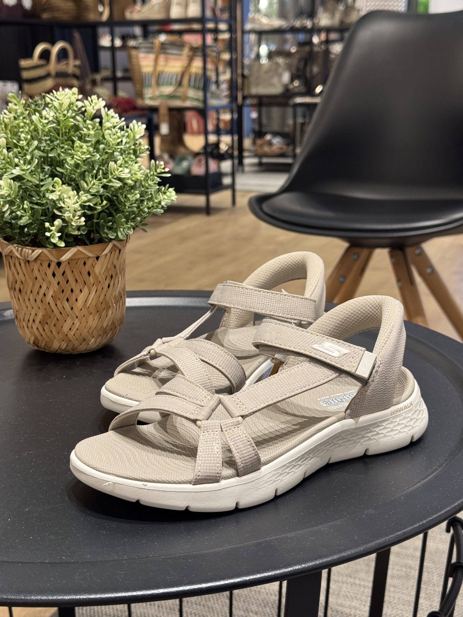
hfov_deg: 30.3
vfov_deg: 39.7
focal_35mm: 48
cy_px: 308
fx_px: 856
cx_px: 232
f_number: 1.78
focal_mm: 6.76
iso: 200
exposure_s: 1/50
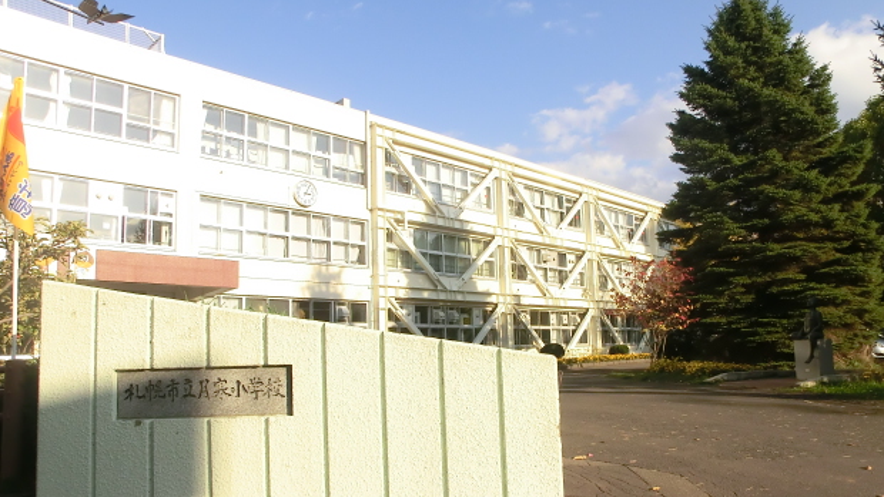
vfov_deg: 42.8
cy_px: 283
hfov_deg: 69.8
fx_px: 633
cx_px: 433
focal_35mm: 27
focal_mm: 4.24
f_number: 7.9
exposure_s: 1/250
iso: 160
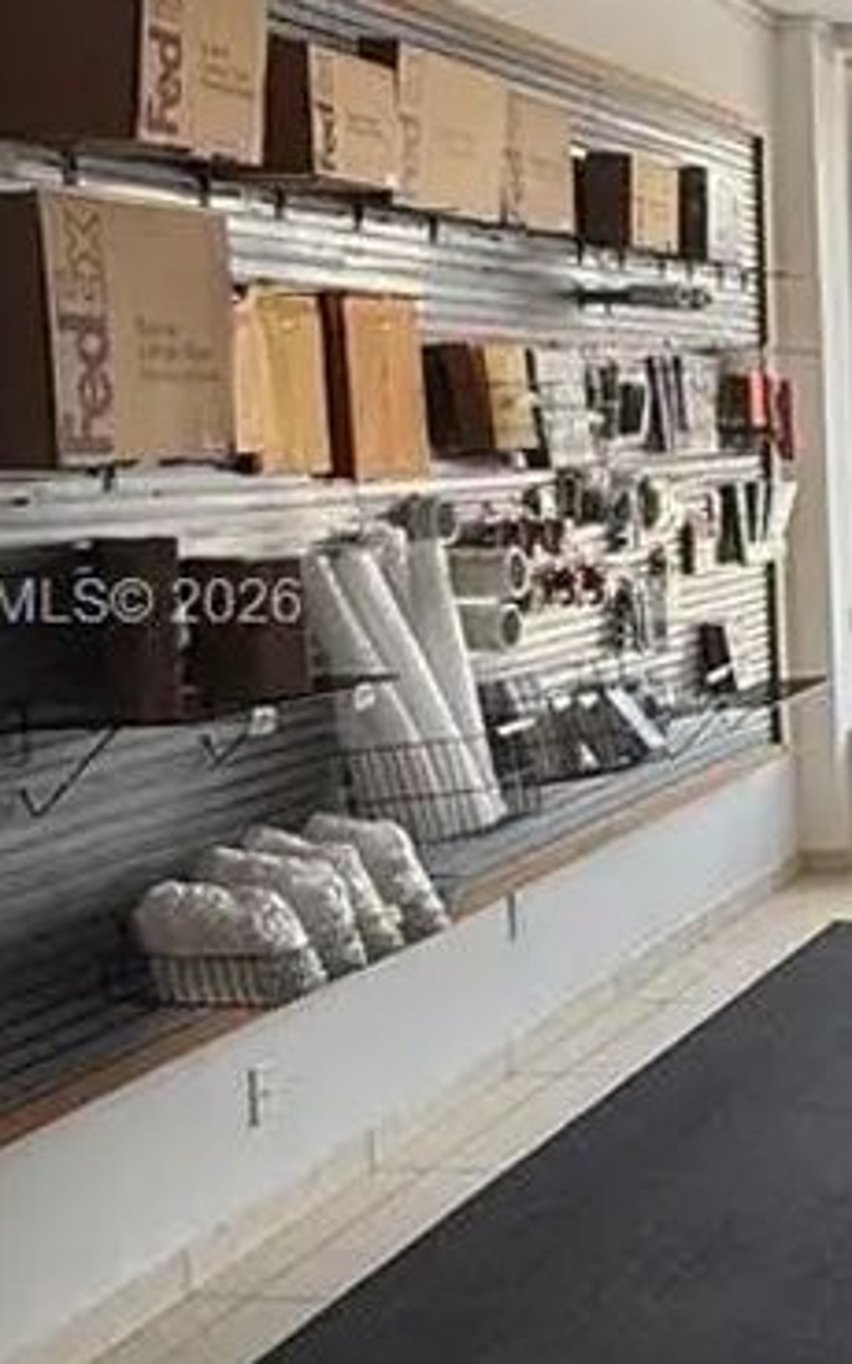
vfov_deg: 36.9
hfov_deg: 19.3
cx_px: 1419
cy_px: 606
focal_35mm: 55
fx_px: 2043
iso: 50
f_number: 2.2
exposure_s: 1/269
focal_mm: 2.22
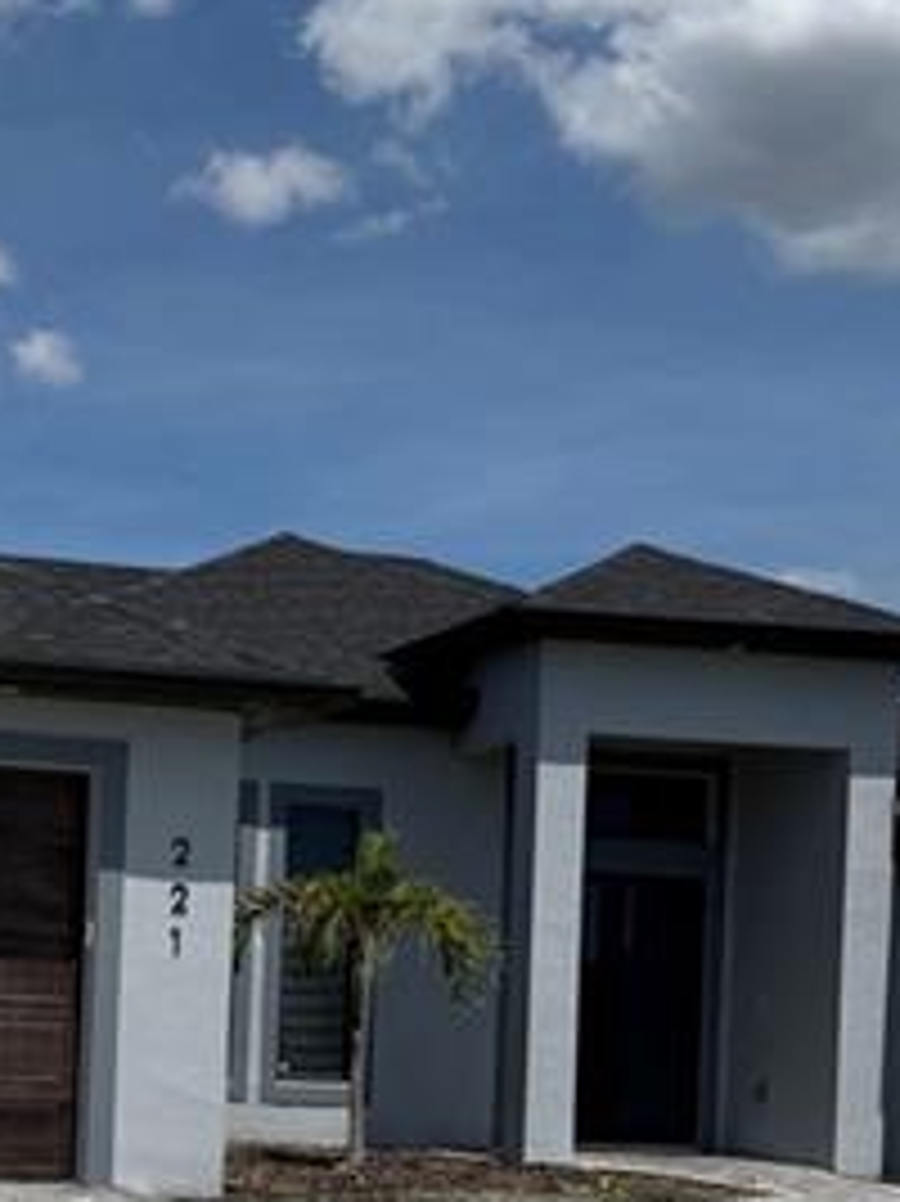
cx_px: 126
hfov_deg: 20.9
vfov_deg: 27.4
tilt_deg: +0.9
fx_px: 2394
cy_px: 1031
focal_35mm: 69
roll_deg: -1.9
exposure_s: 1/11905
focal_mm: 6.76
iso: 80
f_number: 1.78
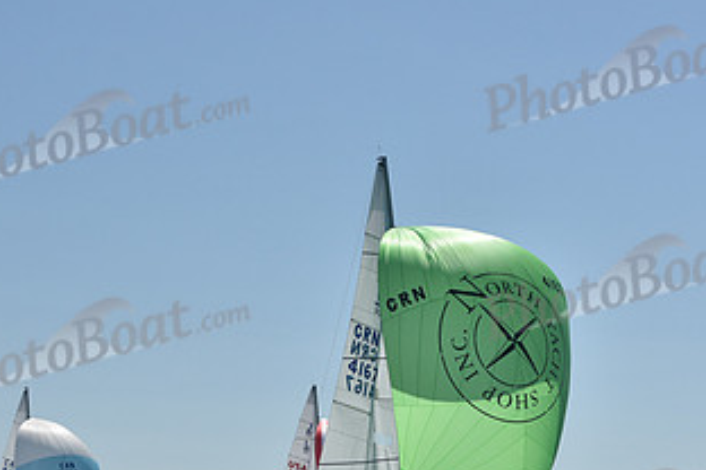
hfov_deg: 15.8
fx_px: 2549
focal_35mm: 130
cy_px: 430
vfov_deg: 10.5
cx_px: 369
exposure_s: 1/1250
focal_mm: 70
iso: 250
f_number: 6.3
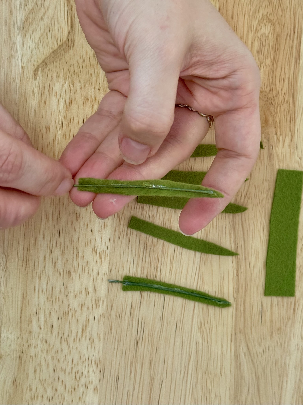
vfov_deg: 39.7
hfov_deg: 30.3
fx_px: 560
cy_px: 202
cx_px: 152
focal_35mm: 48
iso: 100
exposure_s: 1/120
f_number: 1.78
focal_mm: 6.76
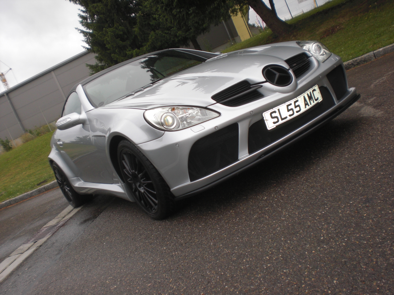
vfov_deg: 37.7
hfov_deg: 49.0
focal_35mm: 38
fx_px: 433
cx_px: 197
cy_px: 148
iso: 64
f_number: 3.1
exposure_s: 1/200
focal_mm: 6.3
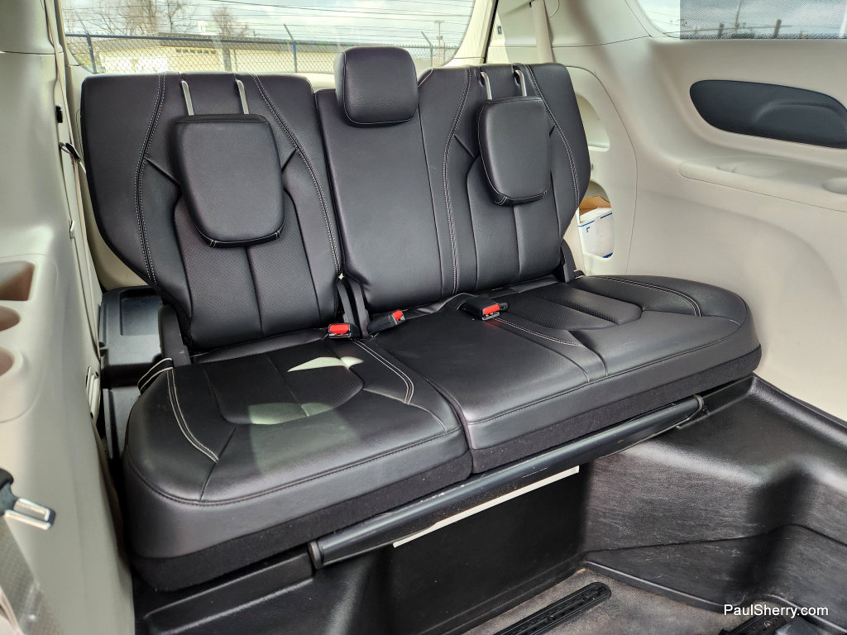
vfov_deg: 58.9
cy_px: 318
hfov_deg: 73.9
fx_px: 563
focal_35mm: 23
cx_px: 424
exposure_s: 1/180
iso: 200
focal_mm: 5.4
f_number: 1.8
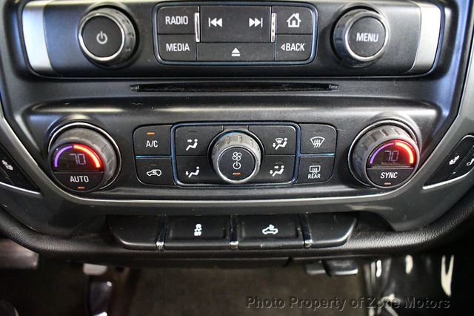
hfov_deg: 67.4
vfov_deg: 47.9
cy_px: 158
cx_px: 237
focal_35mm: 27
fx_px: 355
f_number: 3.5
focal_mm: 18
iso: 12800
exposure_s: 1/50
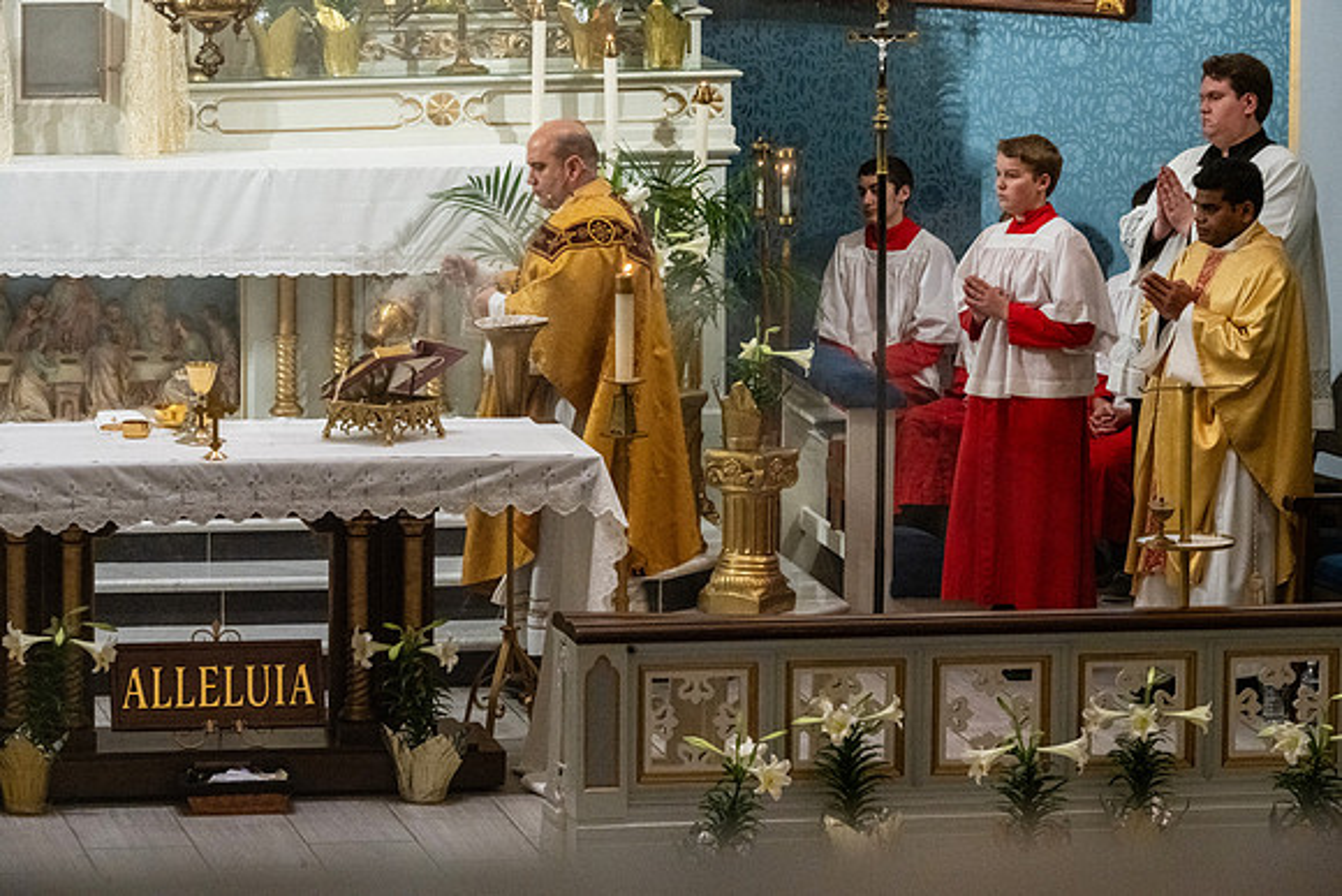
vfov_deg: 6.7
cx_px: 671
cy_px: 448
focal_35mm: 204
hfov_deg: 10.1
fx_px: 7596
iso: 5000
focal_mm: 200
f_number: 14
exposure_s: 1/60
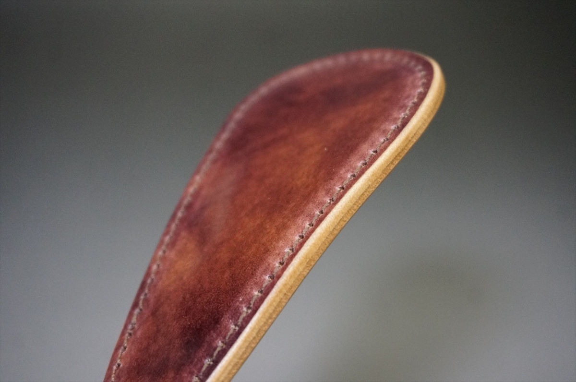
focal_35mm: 46
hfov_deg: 42.4
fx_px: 743
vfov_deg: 28.8
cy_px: 191
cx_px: 288
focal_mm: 31
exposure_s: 1/125
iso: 3200
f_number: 5
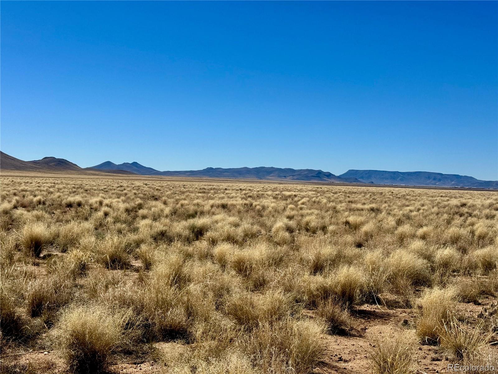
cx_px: 249
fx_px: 691
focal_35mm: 48
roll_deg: -2.0
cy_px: 187
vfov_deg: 30.3
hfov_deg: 39.7
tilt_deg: -1.0
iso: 64
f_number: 1.78
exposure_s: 1/9009
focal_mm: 6.76
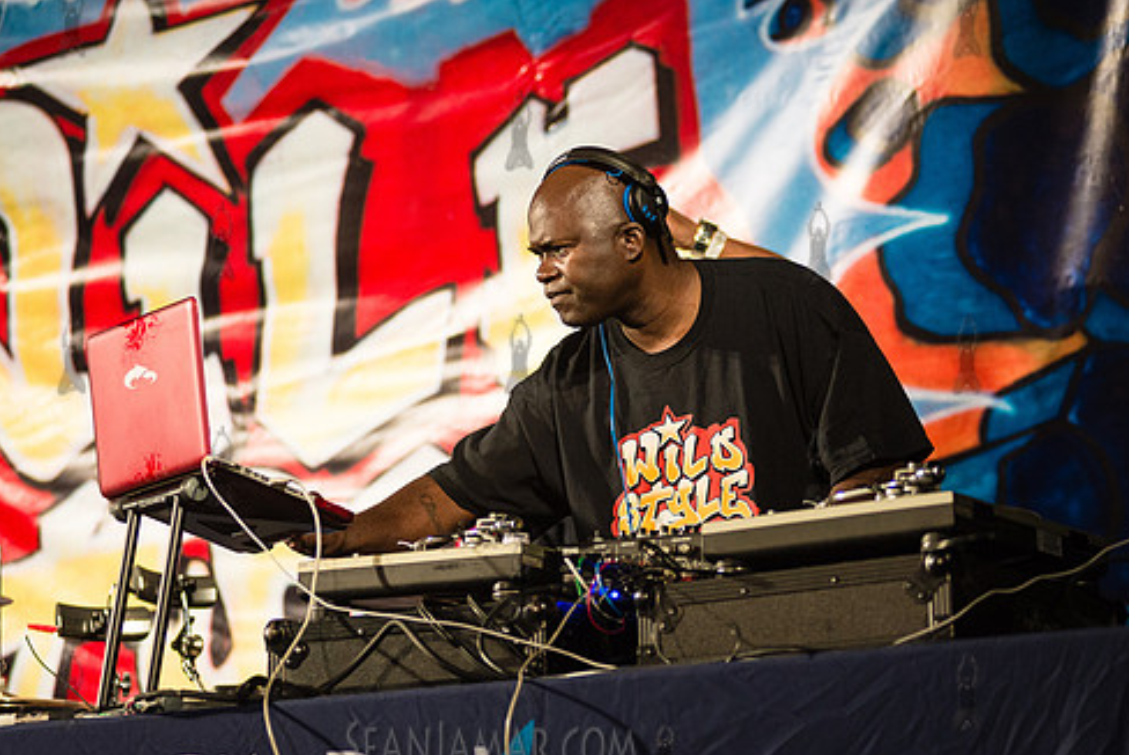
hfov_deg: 15.4
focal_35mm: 133
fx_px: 4173
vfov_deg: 10.3
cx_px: 518
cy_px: 353
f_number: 2.8
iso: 1600
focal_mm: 112
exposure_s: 1/1000
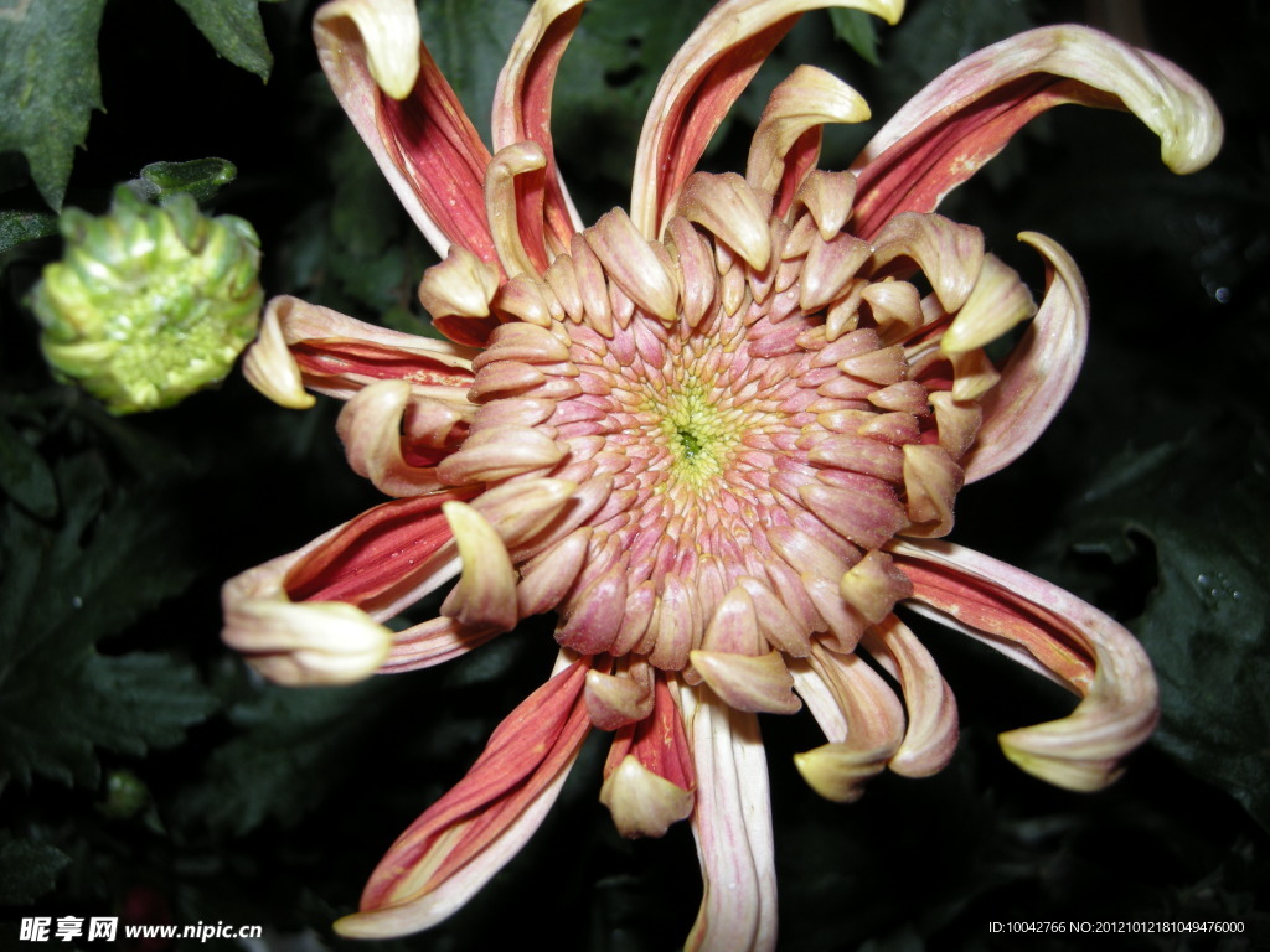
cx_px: 635
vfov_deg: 40.7
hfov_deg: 52.6
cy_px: 476
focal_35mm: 35
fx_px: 1284
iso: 64
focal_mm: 7.5
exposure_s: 1/60
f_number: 2.7
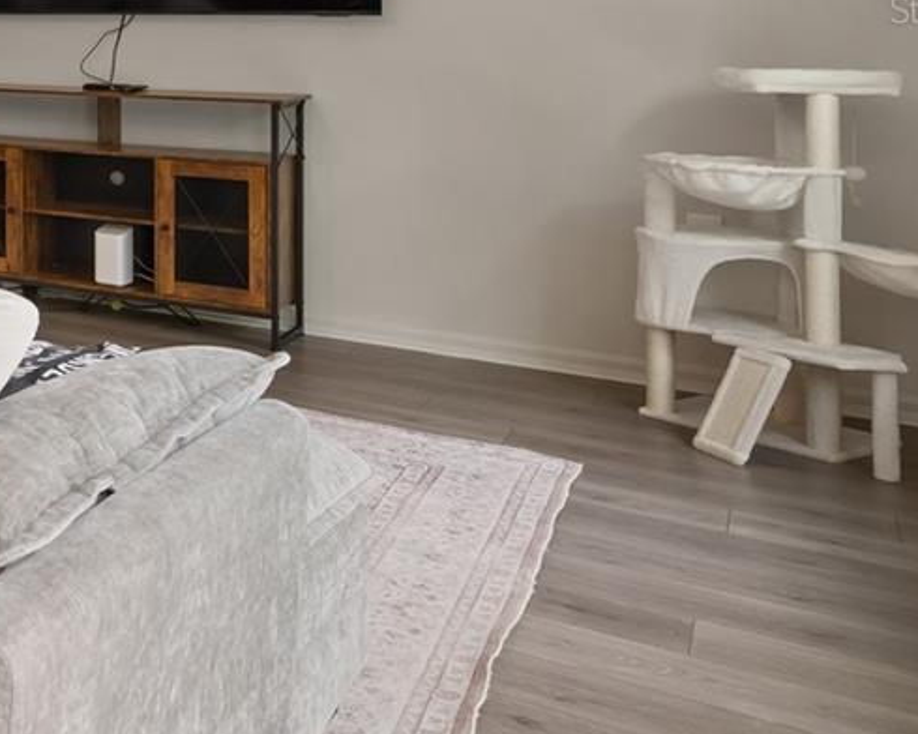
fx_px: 1331
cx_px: -442
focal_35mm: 49
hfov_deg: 27.2
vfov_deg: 29.0
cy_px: 9
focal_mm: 16
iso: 400
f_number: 8
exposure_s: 1/15
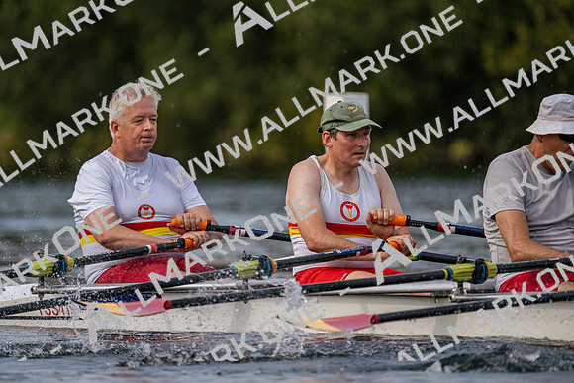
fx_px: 9568
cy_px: 192
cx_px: 287
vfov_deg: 2.3
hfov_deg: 3.4
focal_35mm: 600
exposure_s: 1/1600
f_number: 6.3
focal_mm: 600
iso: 400
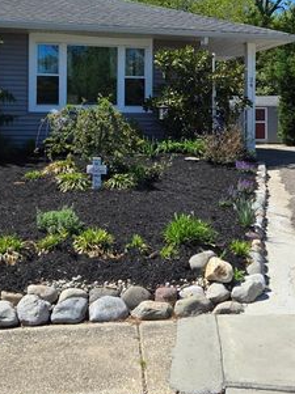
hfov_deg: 28.5
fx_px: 581
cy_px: 115
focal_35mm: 51
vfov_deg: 36.9
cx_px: 143
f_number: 1.8
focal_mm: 5.4
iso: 25
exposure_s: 1/1761
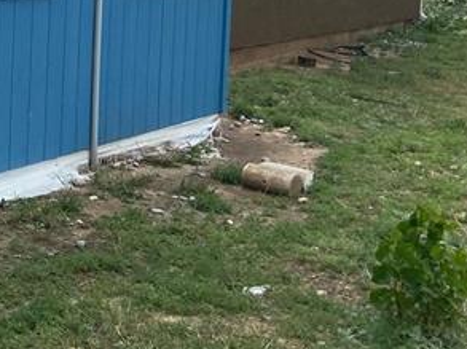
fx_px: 1226
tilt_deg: -2.9
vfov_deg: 15.8
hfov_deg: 19.4
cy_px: -34
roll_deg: -3.1
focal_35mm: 91
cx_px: -185
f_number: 1.8
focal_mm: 4.25
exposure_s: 1/4115
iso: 32
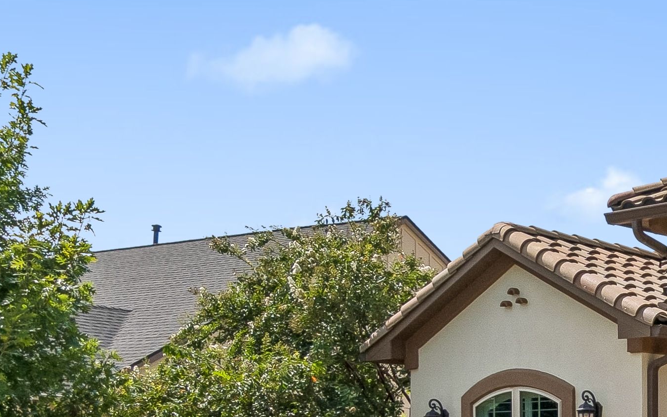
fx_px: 1218
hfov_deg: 25.9
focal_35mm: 67
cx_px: 883
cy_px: 481
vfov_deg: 18.5
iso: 100
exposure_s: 1/500
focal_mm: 11
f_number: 8
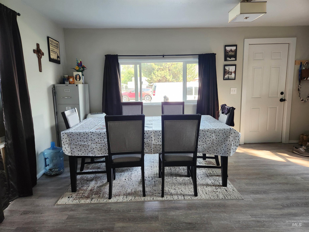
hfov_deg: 73.9
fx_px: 205
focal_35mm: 23
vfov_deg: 58.9
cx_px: 154
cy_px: 116
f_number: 1.8
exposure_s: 1/120
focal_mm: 5.4
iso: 250
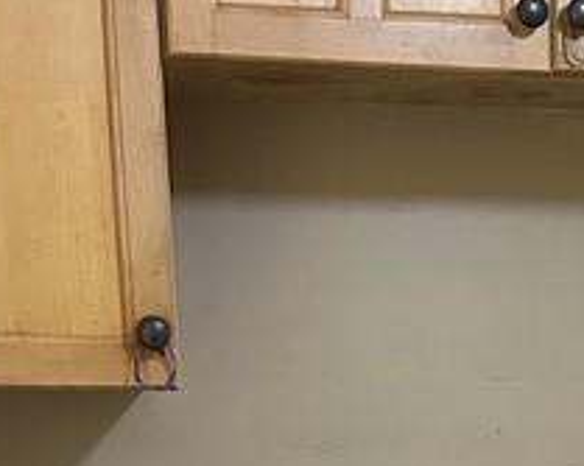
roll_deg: +0.3
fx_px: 1987
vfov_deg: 12.4
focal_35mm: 115
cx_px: 590
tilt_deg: -11.3
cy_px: 795
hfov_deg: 16.4
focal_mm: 6.86
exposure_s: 1/60
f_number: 1.78
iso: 800
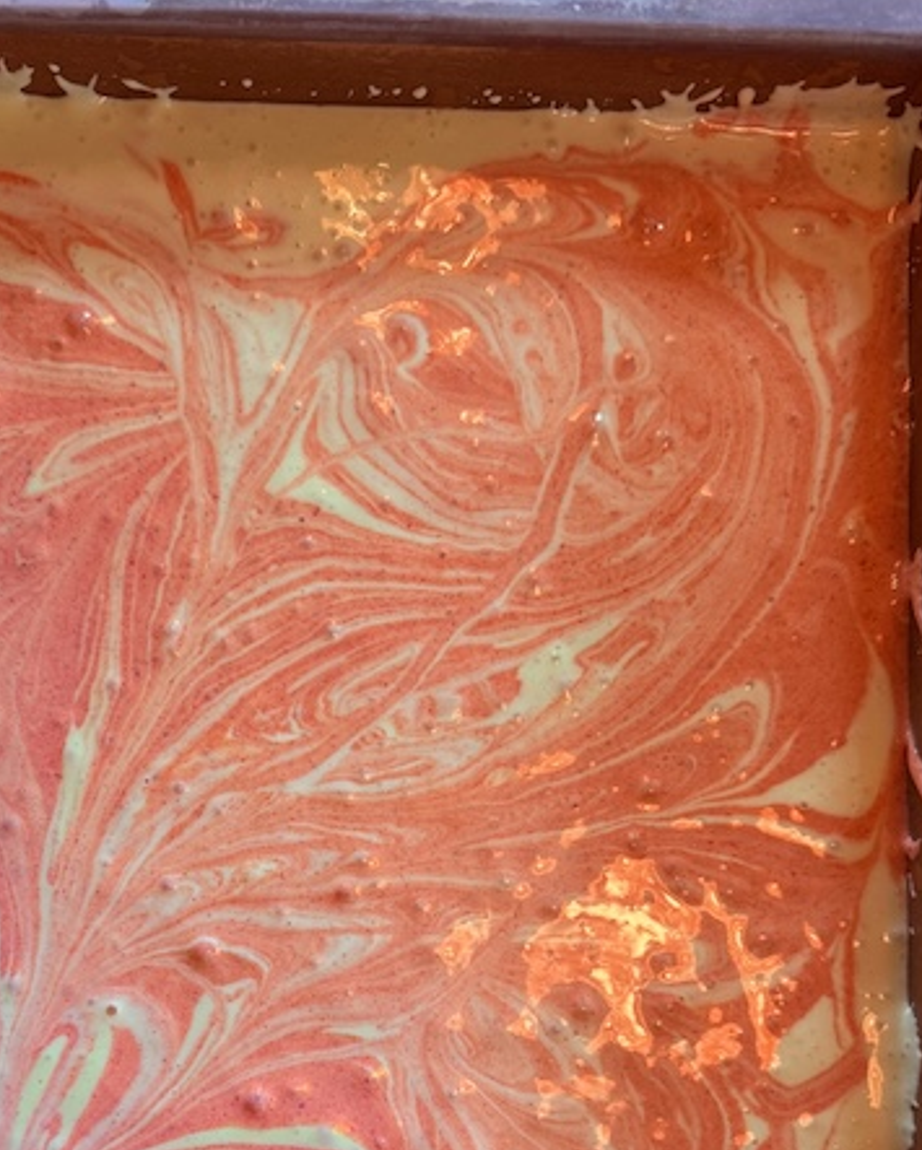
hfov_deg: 40.0
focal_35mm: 37
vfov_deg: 47.2
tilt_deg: -88.6
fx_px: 1261
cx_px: 370
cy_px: 864
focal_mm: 6.76
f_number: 1.78
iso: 125
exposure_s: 1/60
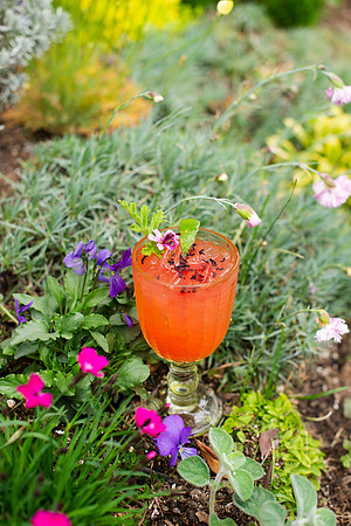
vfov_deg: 39.6
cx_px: 176
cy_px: 263
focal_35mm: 50
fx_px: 731
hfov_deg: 27.0
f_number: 3.2
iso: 200
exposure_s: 1/250
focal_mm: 50
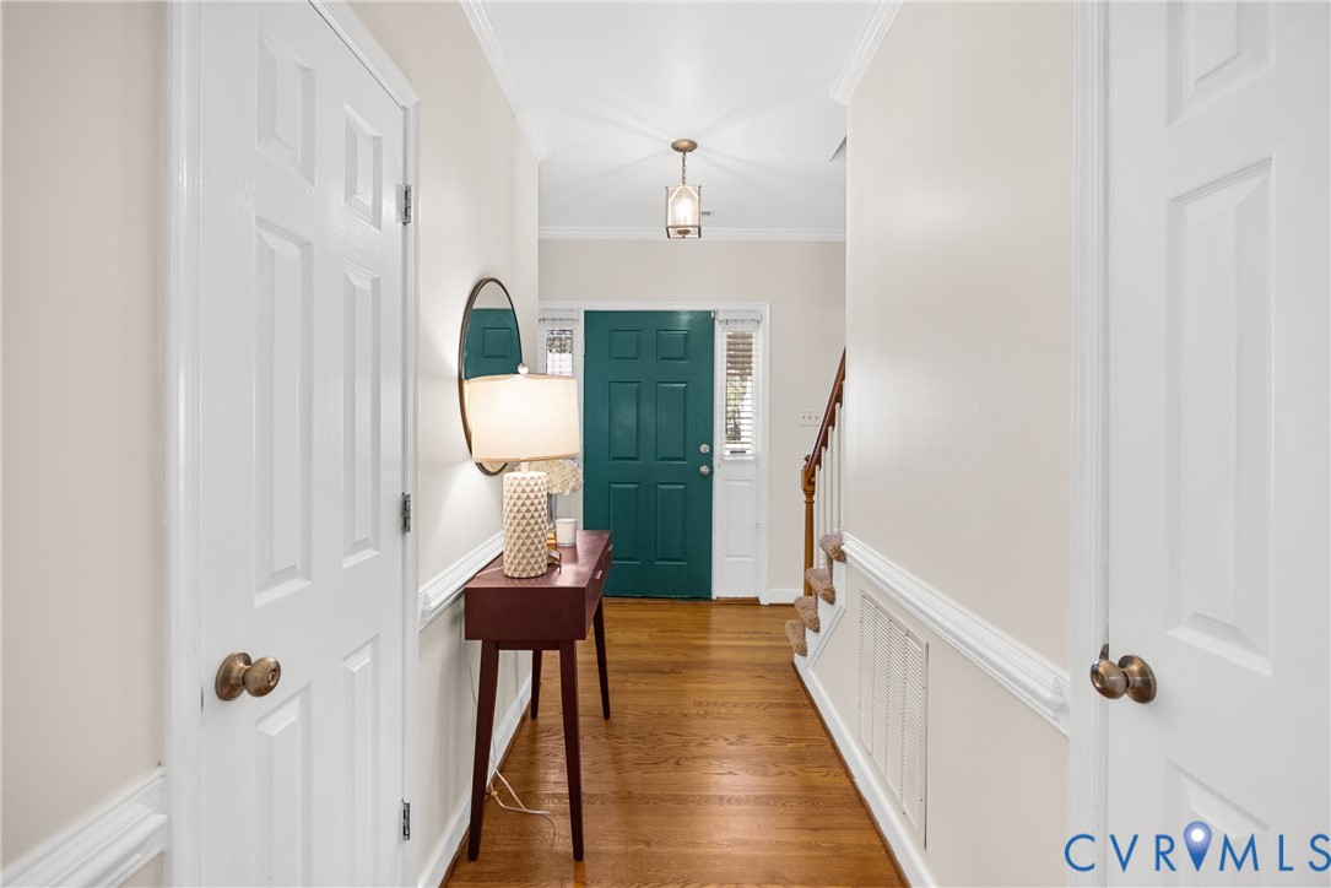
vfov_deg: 72.1
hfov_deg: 95.0
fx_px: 610
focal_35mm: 16
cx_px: 666
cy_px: 444
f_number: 4
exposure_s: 1/15
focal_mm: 16.5
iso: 1250
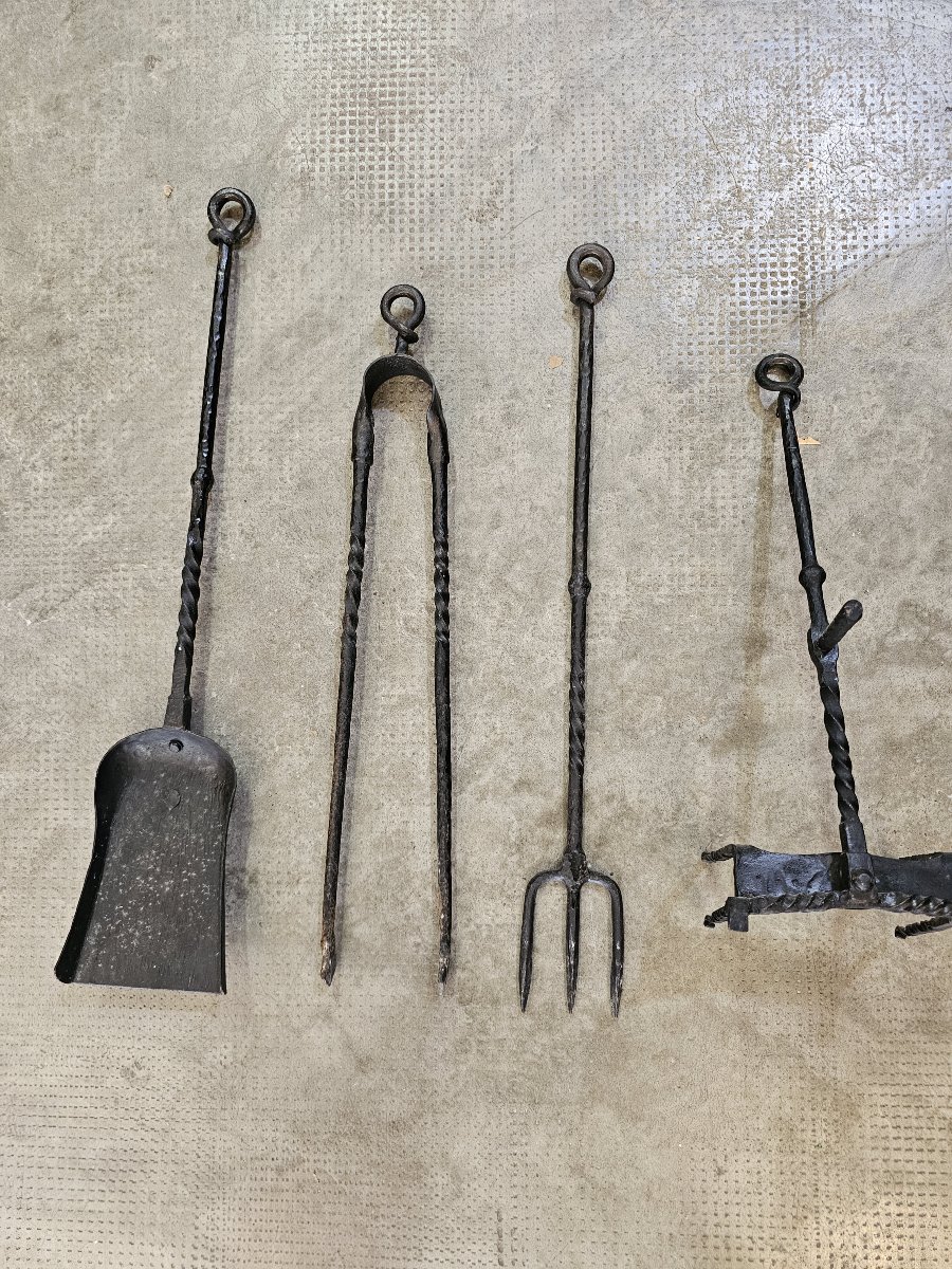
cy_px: 634
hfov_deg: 58.9
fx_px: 843
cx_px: 476
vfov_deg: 73.9
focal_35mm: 23
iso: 640
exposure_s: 1/101
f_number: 1.7
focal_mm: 6.3
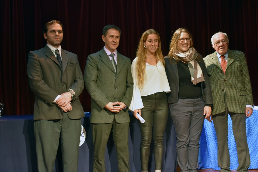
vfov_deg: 29.9
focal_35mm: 45
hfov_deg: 43.6
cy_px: 86
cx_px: 129
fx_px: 323
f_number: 4
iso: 800
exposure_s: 1/60
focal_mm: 30
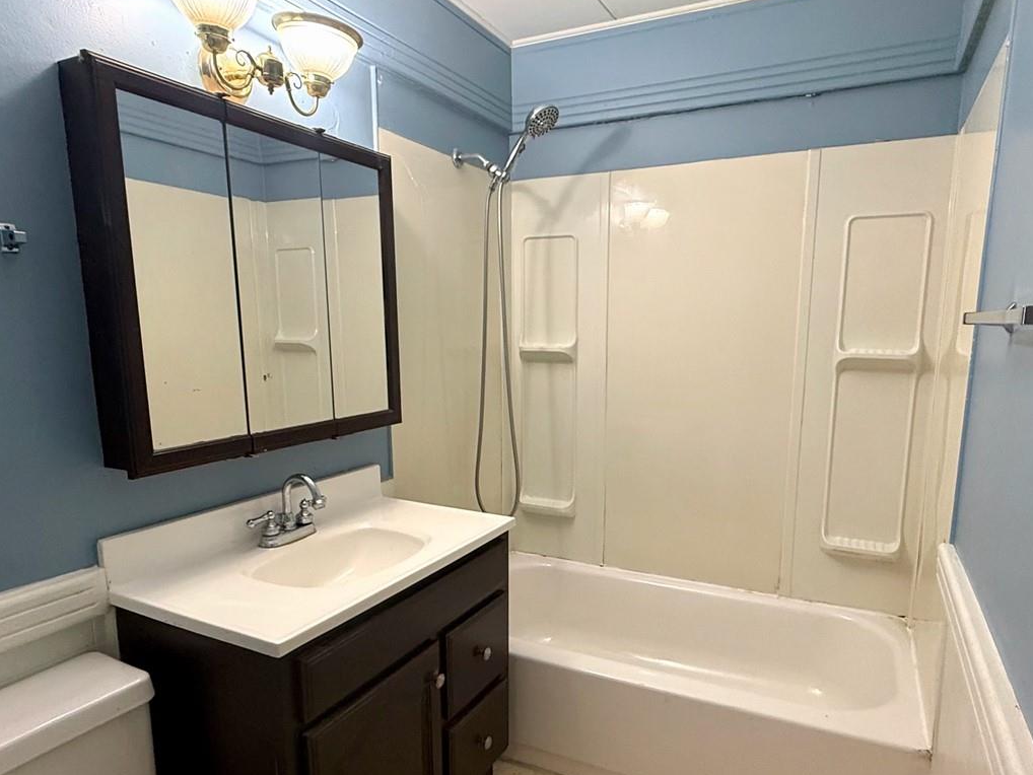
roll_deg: -0.2
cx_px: 567
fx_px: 657
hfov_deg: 76.2
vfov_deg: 60.9
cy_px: 437
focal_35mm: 22
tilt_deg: -9.4
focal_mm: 2.22
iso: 320
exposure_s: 1/60
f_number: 2.2
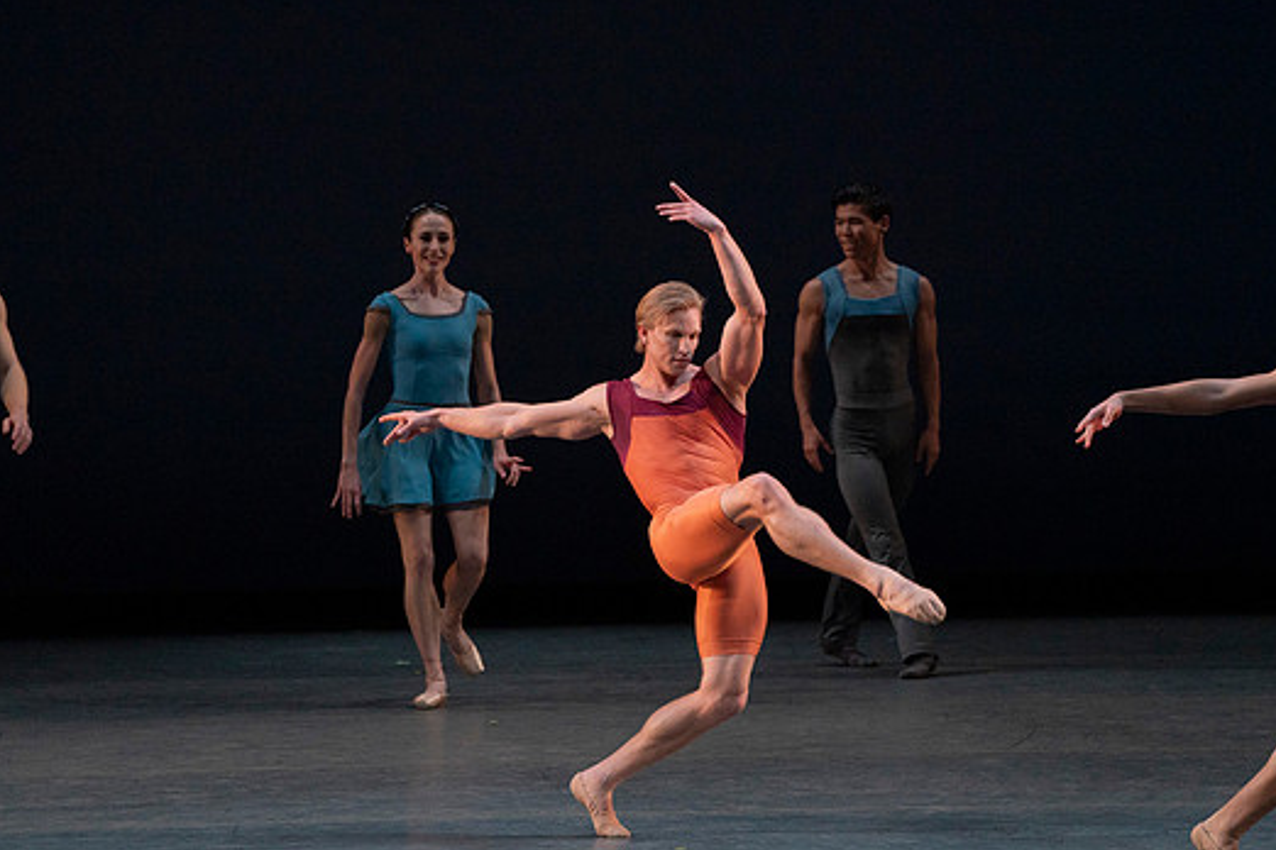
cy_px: 443
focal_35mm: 367
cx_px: 582
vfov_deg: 3.7
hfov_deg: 5.6
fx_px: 13007
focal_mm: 330
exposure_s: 1/400
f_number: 7.1
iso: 6400
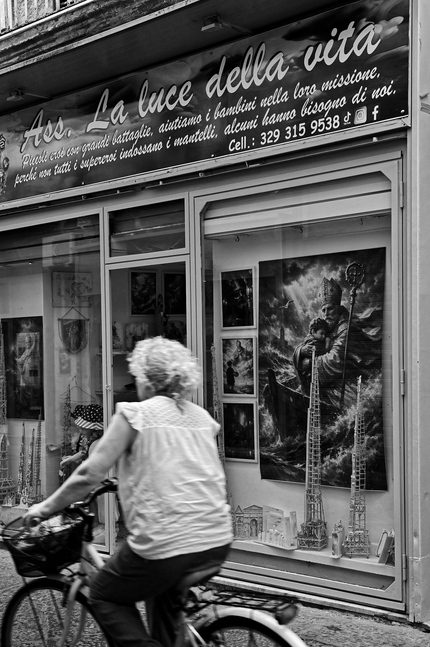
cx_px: 215
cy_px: 324
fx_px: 897
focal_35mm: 50
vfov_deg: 39.6
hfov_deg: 26.9
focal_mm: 50
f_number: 9
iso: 720
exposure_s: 1/125
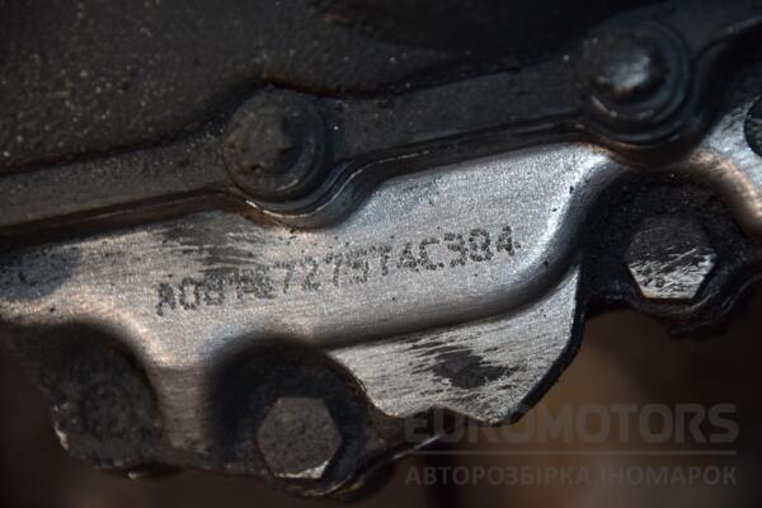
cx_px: 381
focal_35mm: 158
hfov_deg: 13.0
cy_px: 254
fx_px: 3333
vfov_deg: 8.7
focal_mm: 105
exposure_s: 1/60
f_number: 5.6
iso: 800
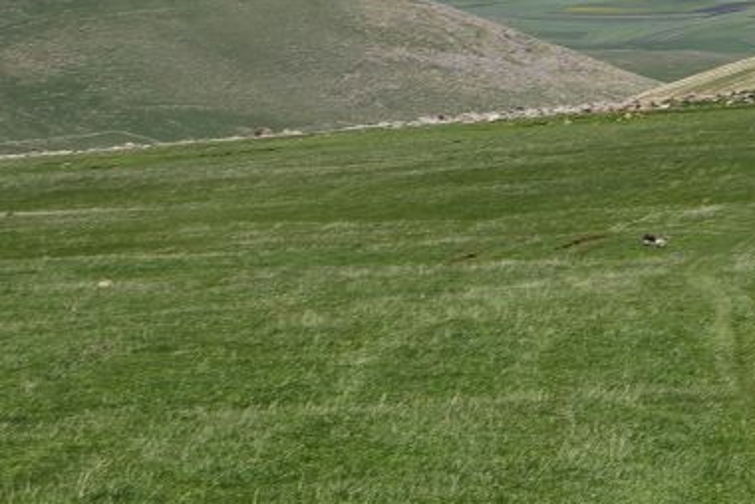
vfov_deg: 8.0
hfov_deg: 11.8
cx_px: 894
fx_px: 3589
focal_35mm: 171
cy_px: 47
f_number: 18
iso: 160
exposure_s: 1/125
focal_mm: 50
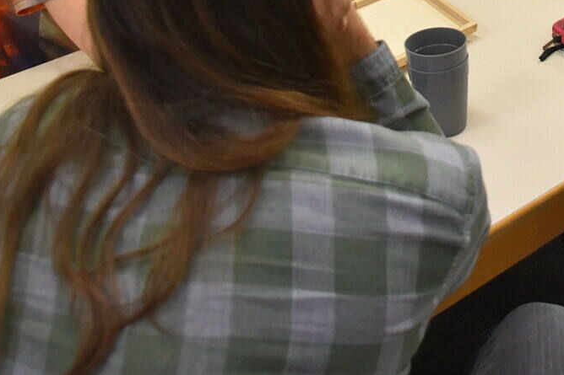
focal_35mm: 69
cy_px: -130
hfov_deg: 26.0
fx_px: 1081
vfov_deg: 18.2
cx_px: 681
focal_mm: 16
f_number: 3.5
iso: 800
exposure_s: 1/60
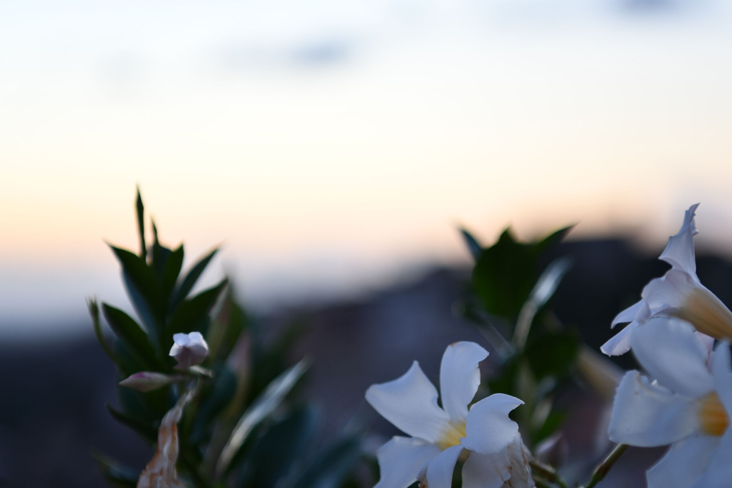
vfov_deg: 14.7
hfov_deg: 21.9
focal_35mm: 93
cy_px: 321
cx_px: 426
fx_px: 1891
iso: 250
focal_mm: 70
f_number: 2.8
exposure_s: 1/160
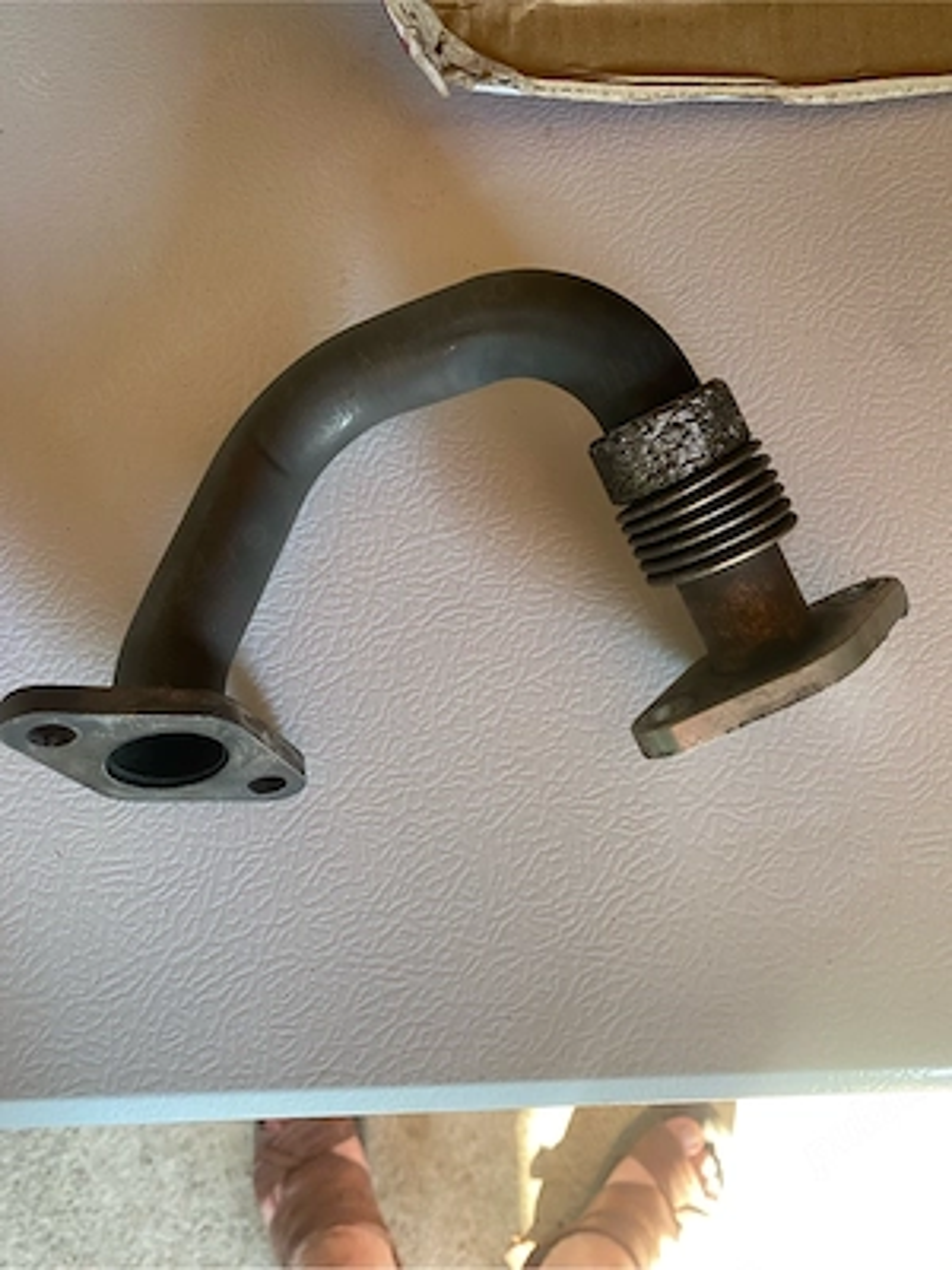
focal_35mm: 26
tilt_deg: -75.5
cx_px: 476
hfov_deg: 53.1
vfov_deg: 67.3
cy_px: 635
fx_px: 953
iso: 125
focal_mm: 4.25
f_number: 1.8
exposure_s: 1/67
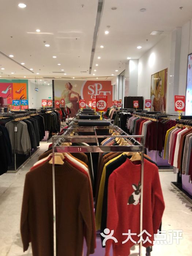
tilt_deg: -5.0
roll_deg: -0.8
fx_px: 207
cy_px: 128
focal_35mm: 28
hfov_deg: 49.7
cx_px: 96
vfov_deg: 63.4
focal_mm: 4
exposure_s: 1/17
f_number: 1.8
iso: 50
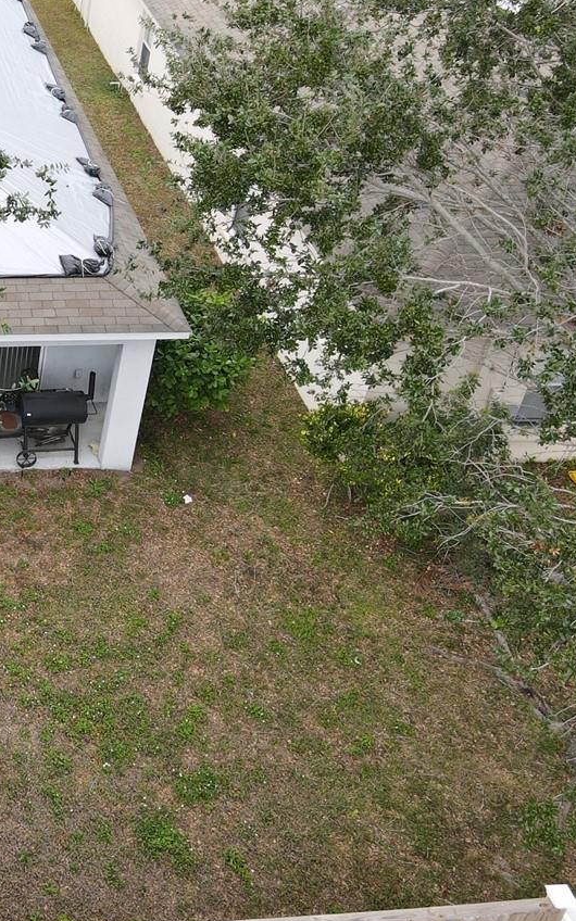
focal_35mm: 48
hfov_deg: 23.4
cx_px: -195
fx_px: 1206
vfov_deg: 41.6
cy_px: 350
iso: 100
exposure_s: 1/100
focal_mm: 4.5
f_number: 2.8
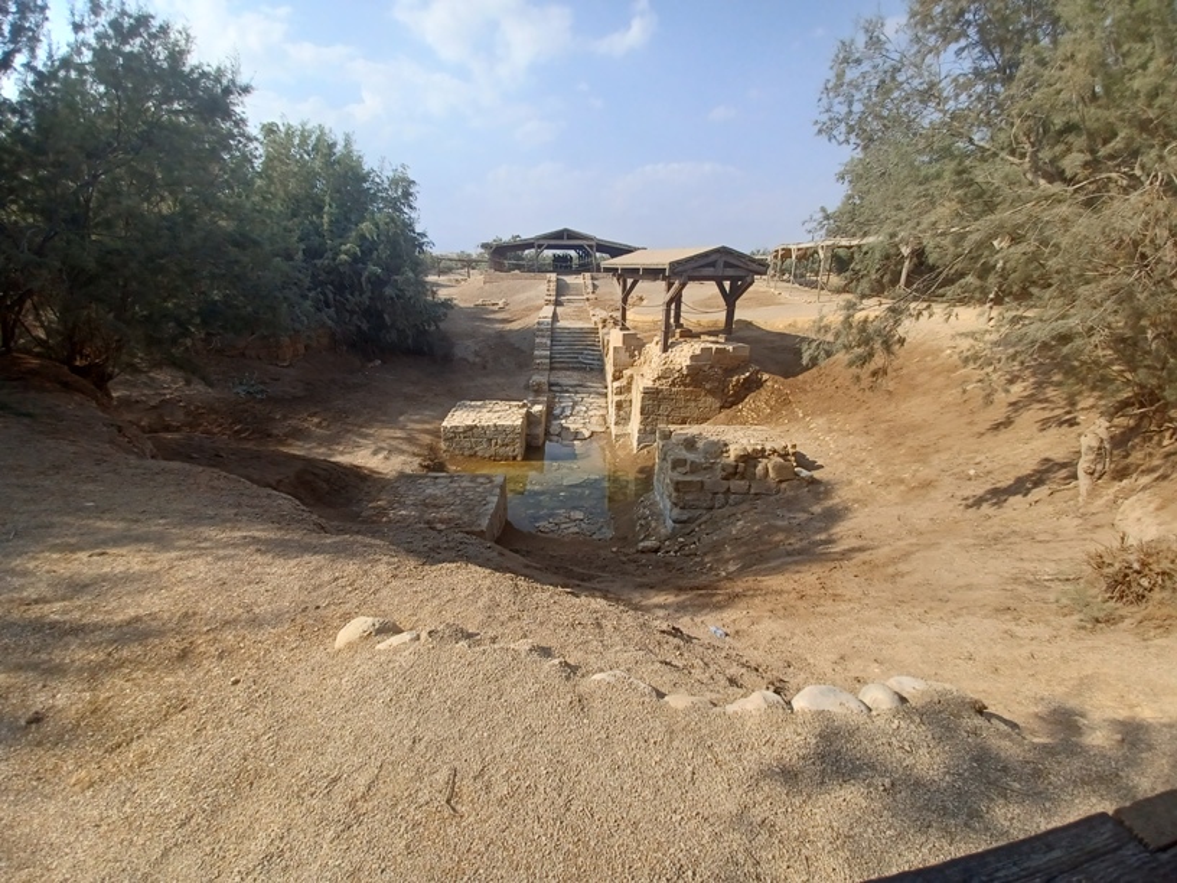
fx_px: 442
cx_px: 588
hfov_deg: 106.2
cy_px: 442
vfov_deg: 89.9
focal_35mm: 13
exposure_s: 1/1221
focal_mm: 1.42
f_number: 2.2
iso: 40
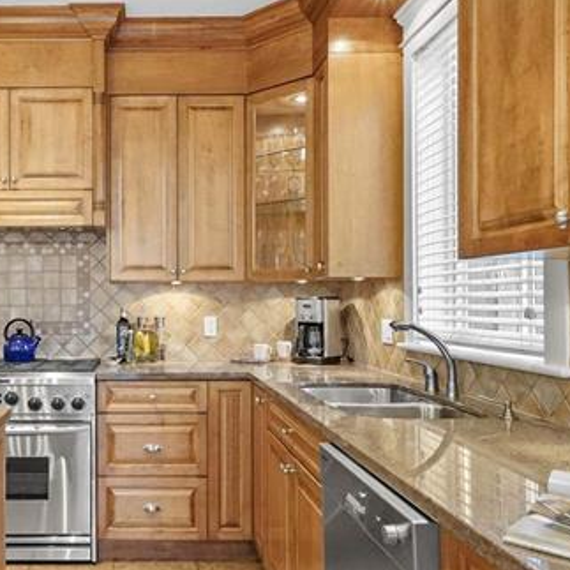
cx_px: 143
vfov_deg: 51.1
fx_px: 596
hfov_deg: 49.1
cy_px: 284
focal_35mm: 32
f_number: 11
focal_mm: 19
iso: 6400
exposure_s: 1/13
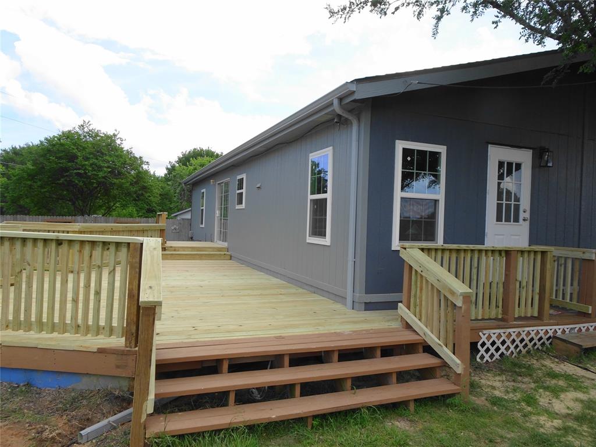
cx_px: 298
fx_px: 413
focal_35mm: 24
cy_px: 224
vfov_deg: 56.8
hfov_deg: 71.6
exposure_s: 1/500
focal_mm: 4.1
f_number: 3.5
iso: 80
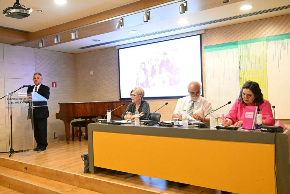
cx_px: 145
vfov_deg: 41.1
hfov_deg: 58.7
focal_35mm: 32
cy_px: 97
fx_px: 258
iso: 12800
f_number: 5.6
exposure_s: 1/160
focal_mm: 32
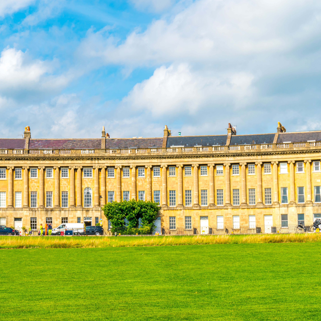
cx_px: 91
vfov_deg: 19.1
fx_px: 955
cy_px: 186
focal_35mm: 91
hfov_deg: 19.0
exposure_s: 1/60
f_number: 22
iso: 160
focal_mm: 57
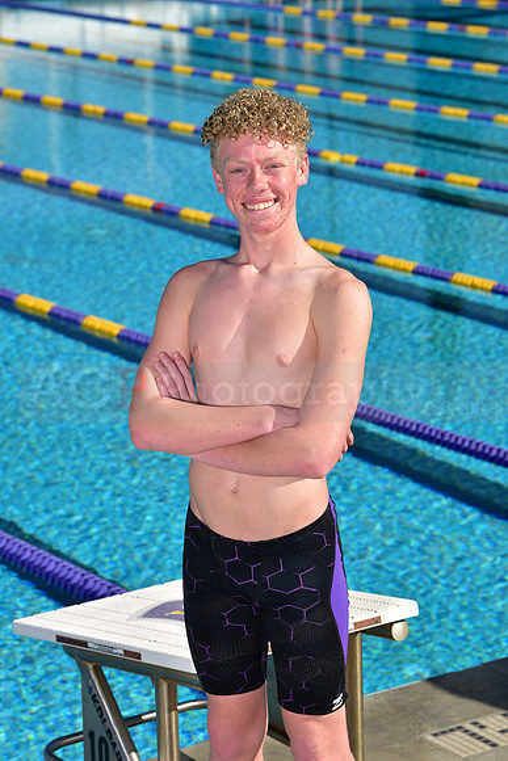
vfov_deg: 18.6
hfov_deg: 12.5
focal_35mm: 110
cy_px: 380
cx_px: 254
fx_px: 2327
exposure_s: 1/250
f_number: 8
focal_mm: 110
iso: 64
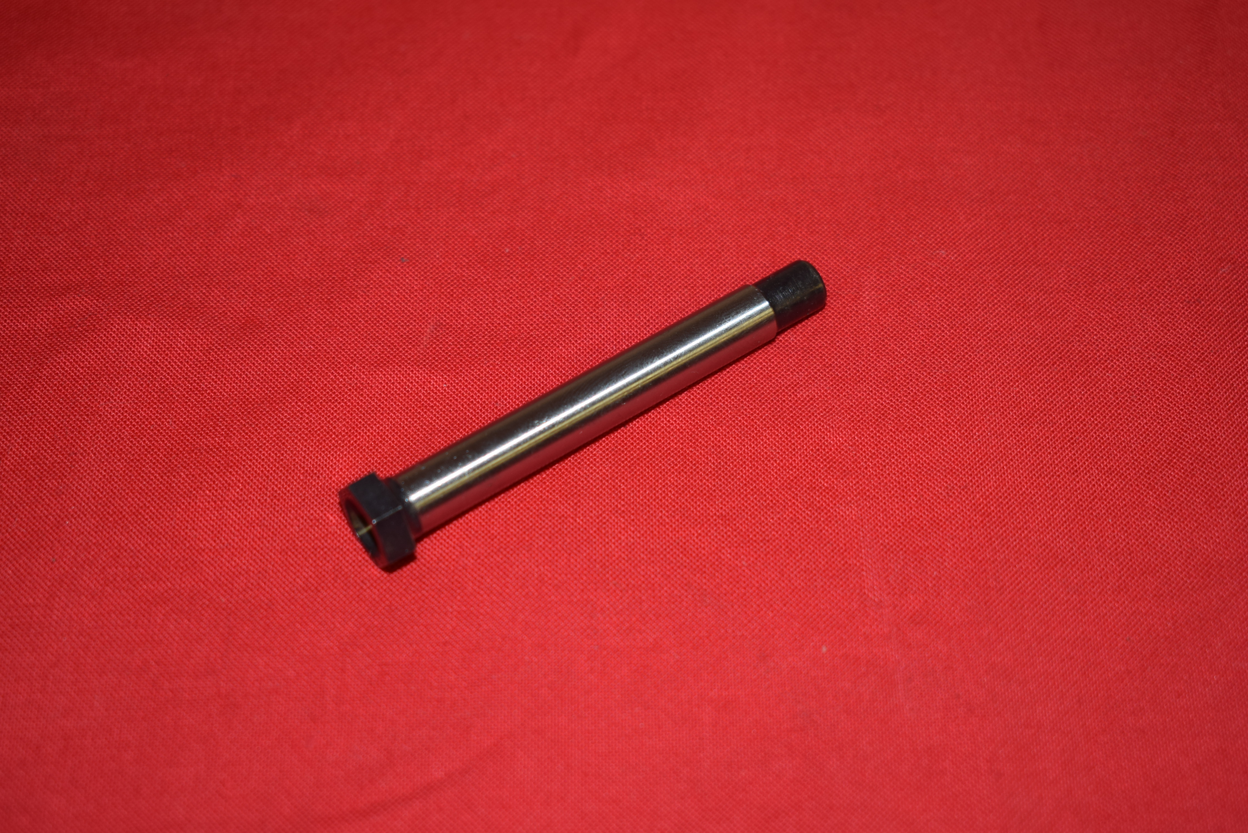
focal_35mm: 63
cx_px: 624
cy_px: 416
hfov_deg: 31.9
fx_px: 2184
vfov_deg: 21.6
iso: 160
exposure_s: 1/25
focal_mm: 42
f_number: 5
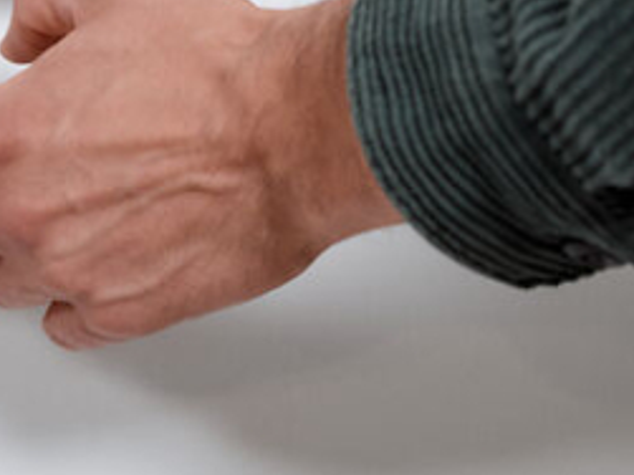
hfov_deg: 9.3
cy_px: 134
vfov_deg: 7.1
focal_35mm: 209
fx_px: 3826
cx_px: -230
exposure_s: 1/125
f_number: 5.6
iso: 800
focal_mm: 70
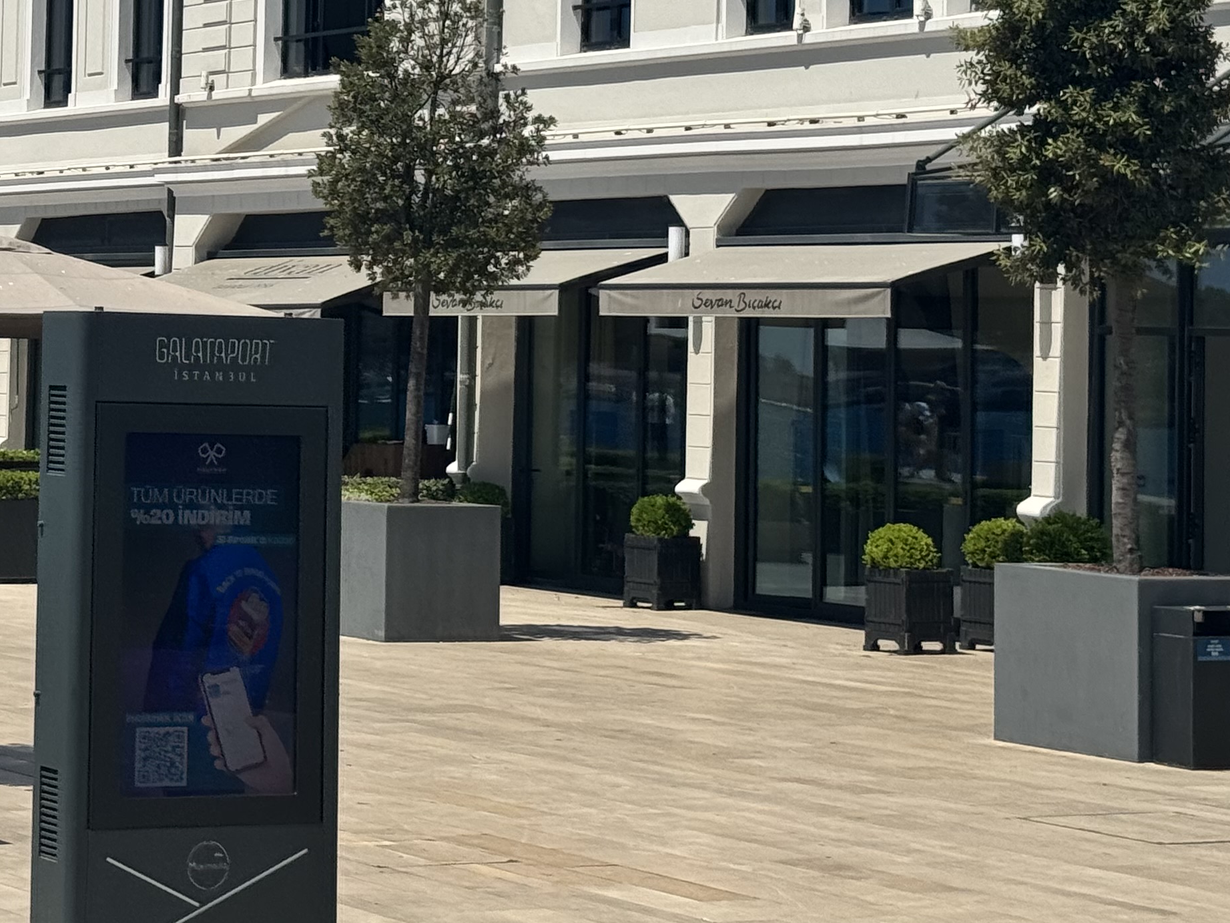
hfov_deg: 18.3
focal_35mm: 105
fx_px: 3731
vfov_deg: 14.0
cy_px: 112
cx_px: 72
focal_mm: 6.76
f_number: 1.78
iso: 64
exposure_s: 1/7092
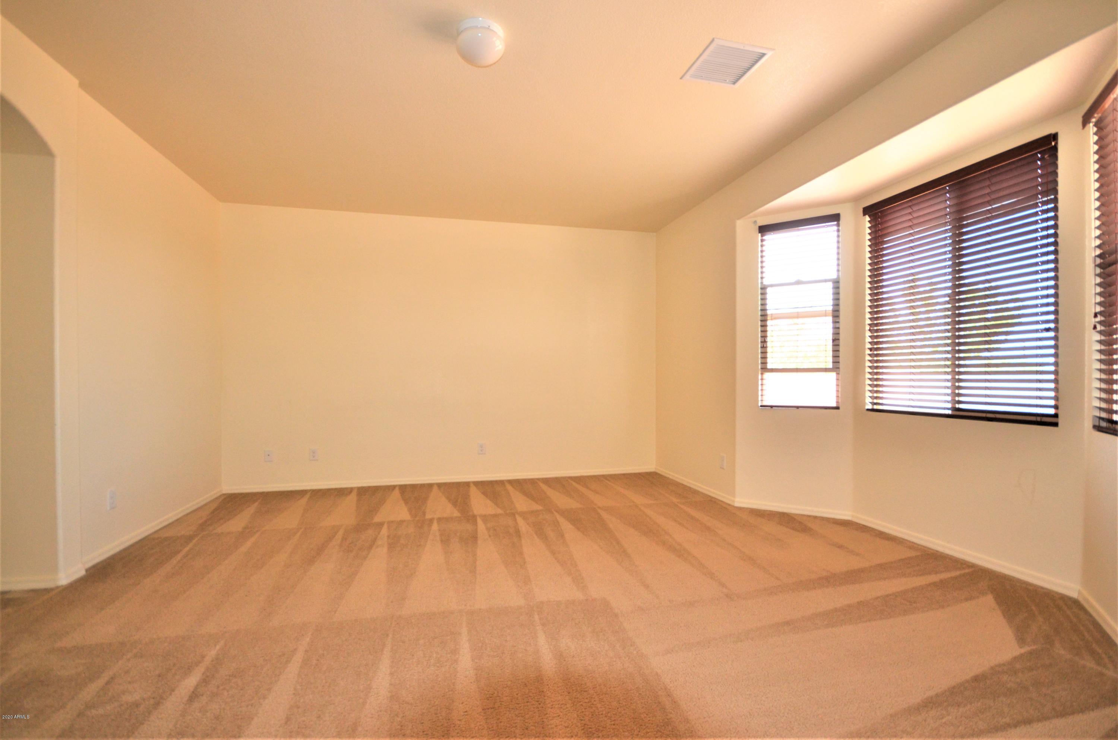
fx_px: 465
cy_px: 370
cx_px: 559
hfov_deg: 100.5
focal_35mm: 15
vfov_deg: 77.1
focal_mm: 10
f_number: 4
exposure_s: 1/60
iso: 720
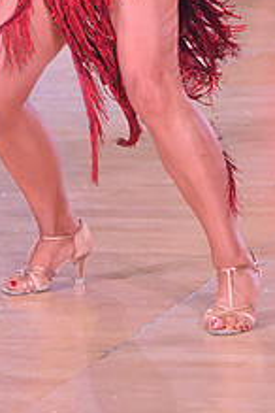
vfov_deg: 7.9
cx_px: 105
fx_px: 2967
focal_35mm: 259
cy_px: -81
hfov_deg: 5.3
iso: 4000
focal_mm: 98
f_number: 6.3
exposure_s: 1/400
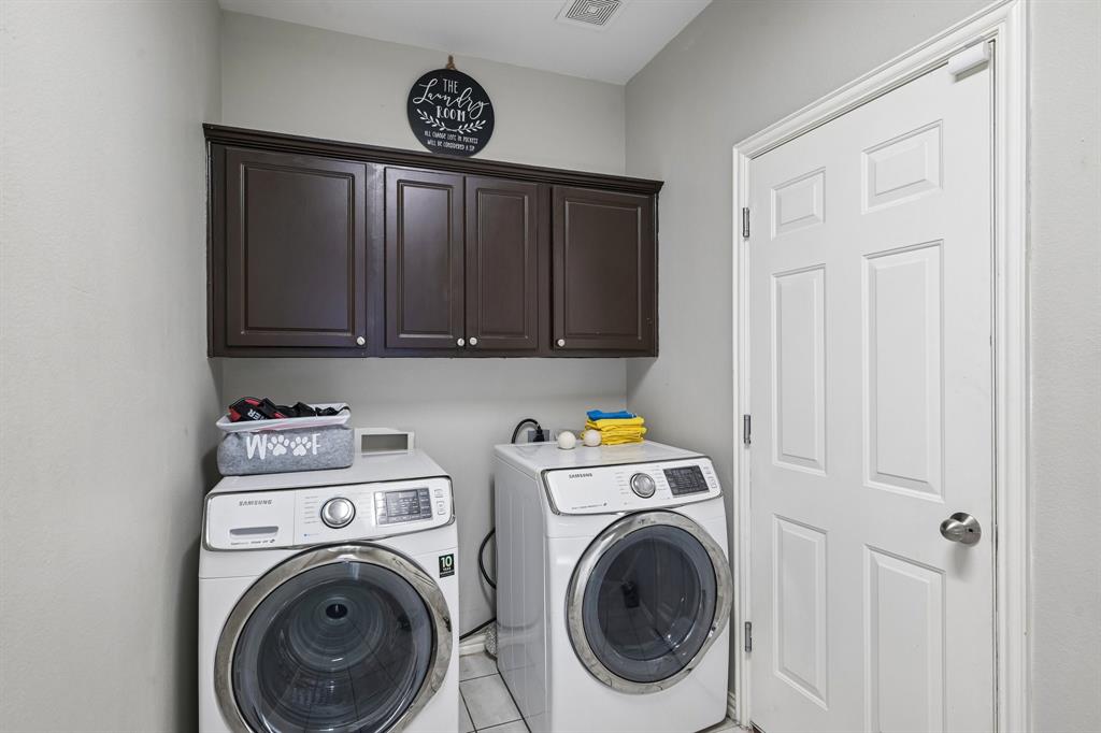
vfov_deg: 67.3
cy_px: 366
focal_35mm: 18
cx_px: 550
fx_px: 550
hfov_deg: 90.0
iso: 400
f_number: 8
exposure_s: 1/13
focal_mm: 18
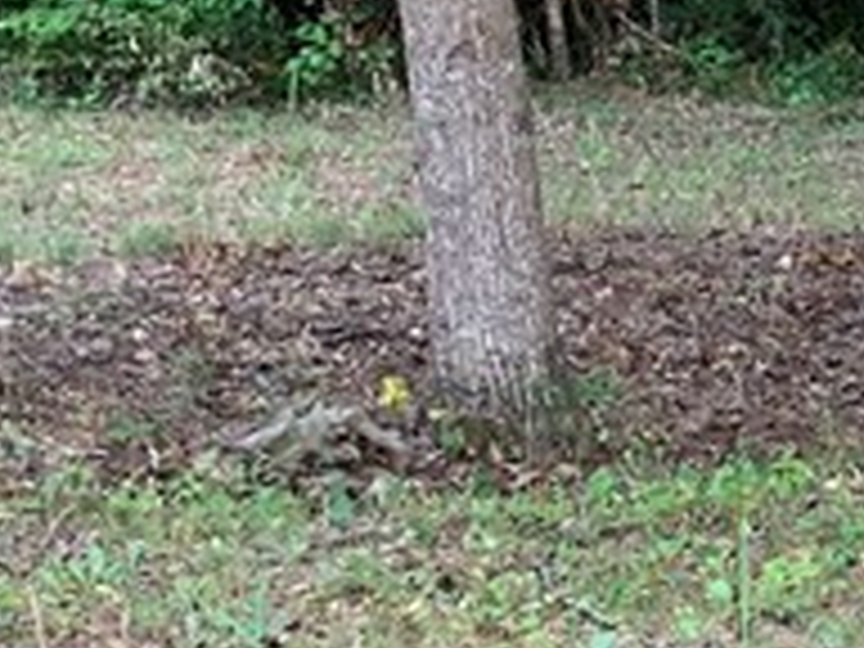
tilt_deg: -2.6
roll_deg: +2.1
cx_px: 1944
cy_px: -212
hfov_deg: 12.0
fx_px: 3469
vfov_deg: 10.4
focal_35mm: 139
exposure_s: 1/91
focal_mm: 4.25
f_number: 1.8
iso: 100
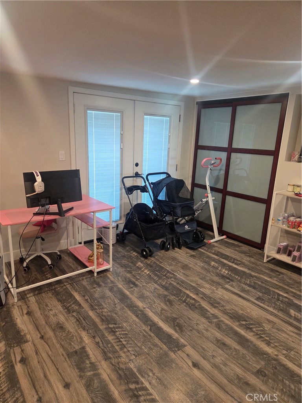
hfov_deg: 58.9
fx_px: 268
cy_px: 202
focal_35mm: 23
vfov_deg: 73.9
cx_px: 151
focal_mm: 5.4
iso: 400
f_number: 1.8
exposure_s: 1/120
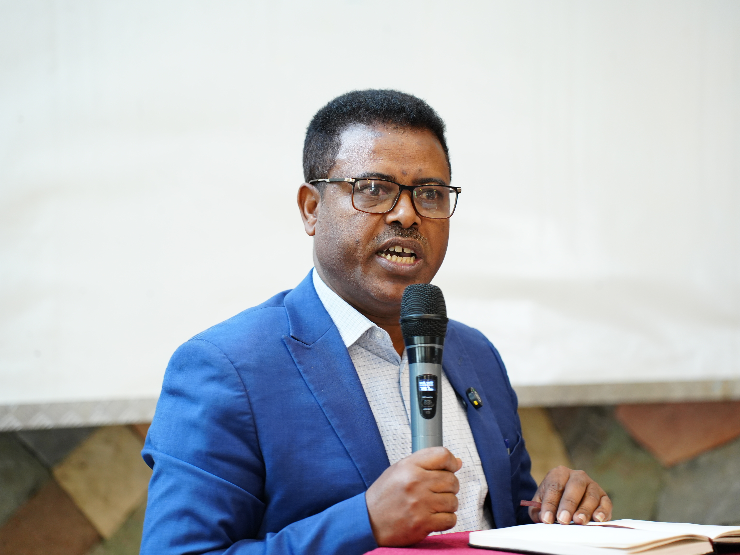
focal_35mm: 82
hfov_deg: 23.8
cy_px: 277
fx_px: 1753
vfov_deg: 18.0
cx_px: 370
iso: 1600
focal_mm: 75
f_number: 2.8
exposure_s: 1/60
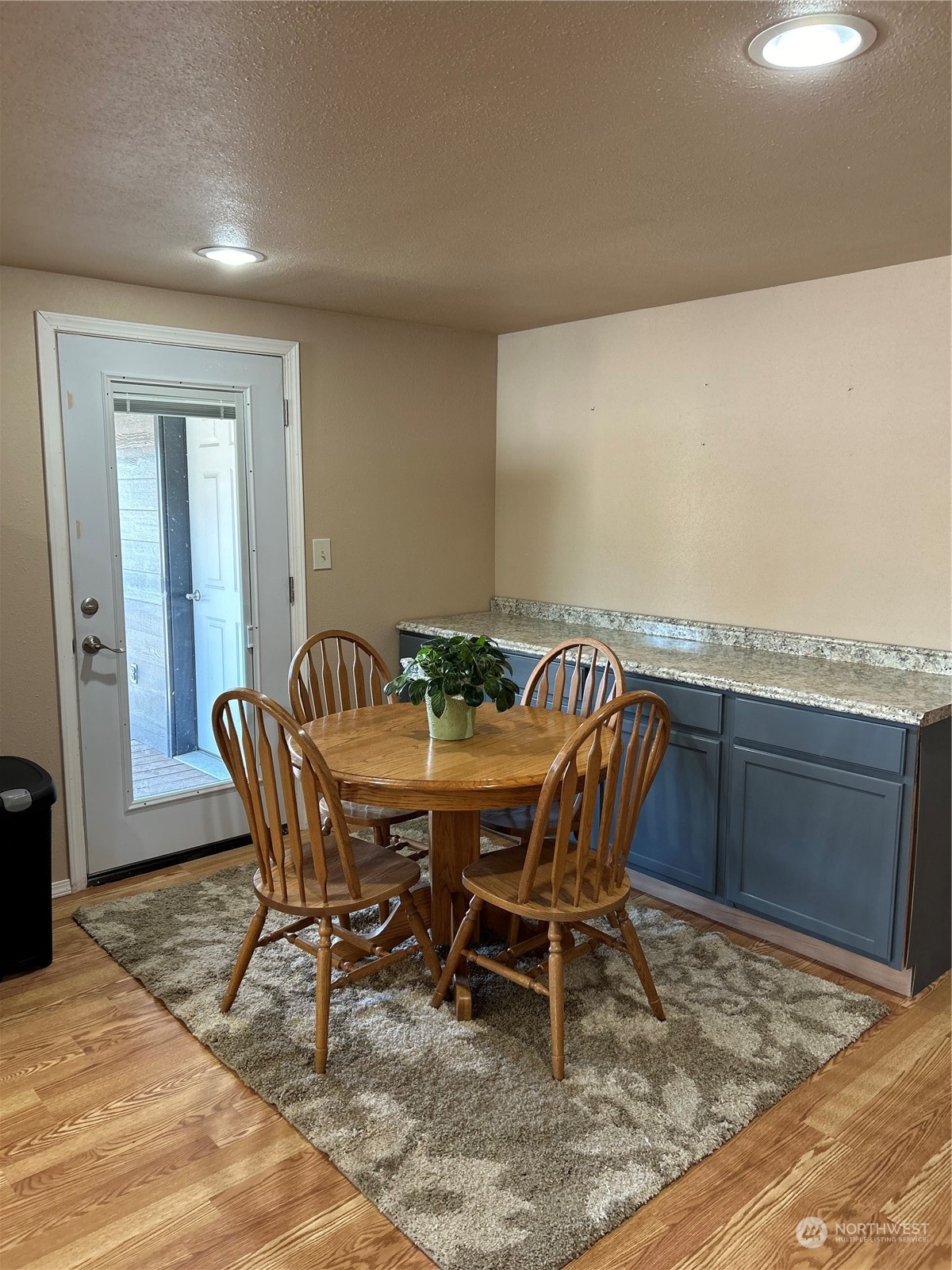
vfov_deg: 67.3
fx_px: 953
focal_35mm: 26
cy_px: 635
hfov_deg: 53.1
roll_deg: -0.2
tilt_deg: -8.9
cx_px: 476
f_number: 1.5
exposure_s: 1/60
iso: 125
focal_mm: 5.7
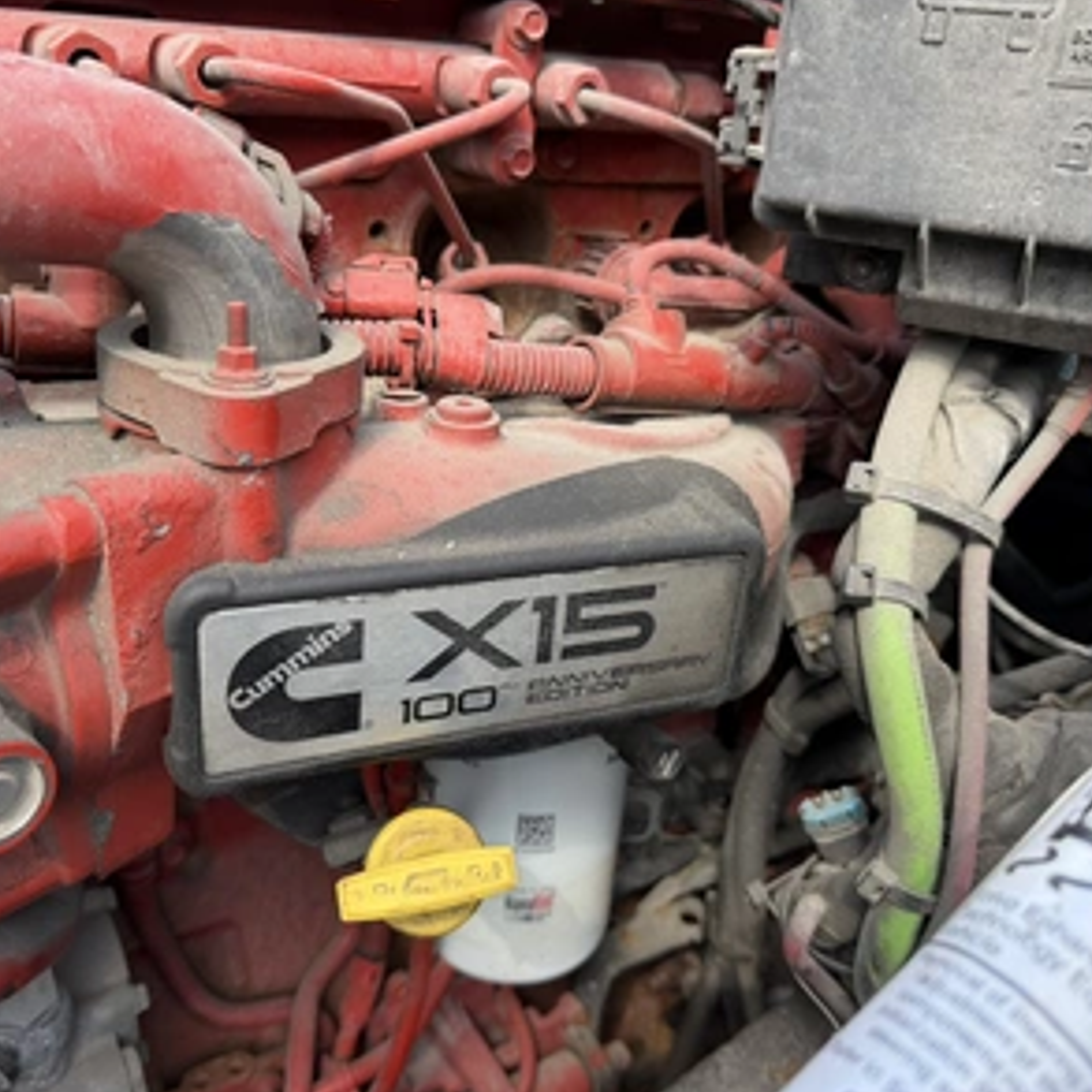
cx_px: 522
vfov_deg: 55.6
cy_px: 540
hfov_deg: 55.6
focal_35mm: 29
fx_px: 1035
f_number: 1.78
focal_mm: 6.76
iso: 100
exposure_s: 1/868
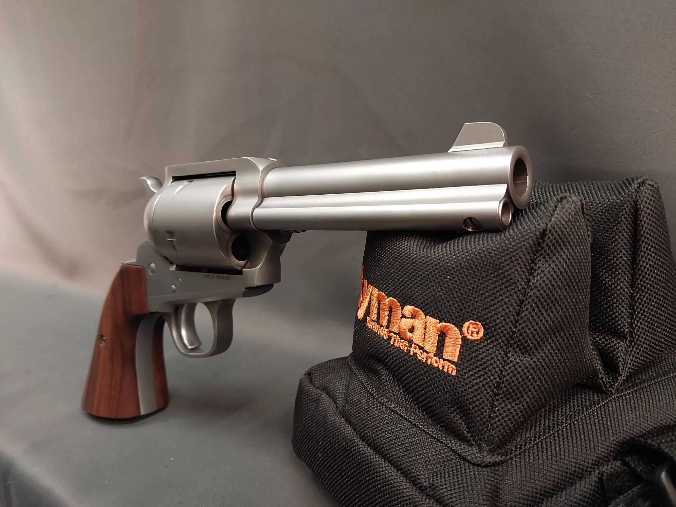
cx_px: 338
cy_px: 254
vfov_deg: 51.4
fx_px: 527
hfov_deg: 65.3
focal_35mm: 27
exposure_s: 1/50
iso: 400
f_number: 1.8
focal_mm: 4
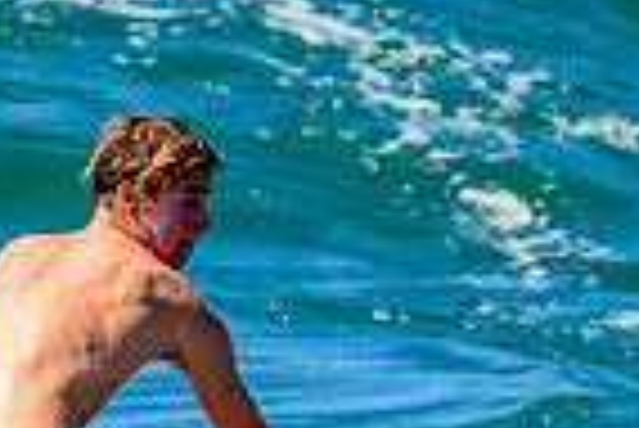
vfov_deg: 0.5
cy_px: 265
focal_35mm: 2970
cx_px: 86
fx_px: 52771
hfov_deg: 0.7
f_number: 10
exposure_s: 1/2000
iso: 1400
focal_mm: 530
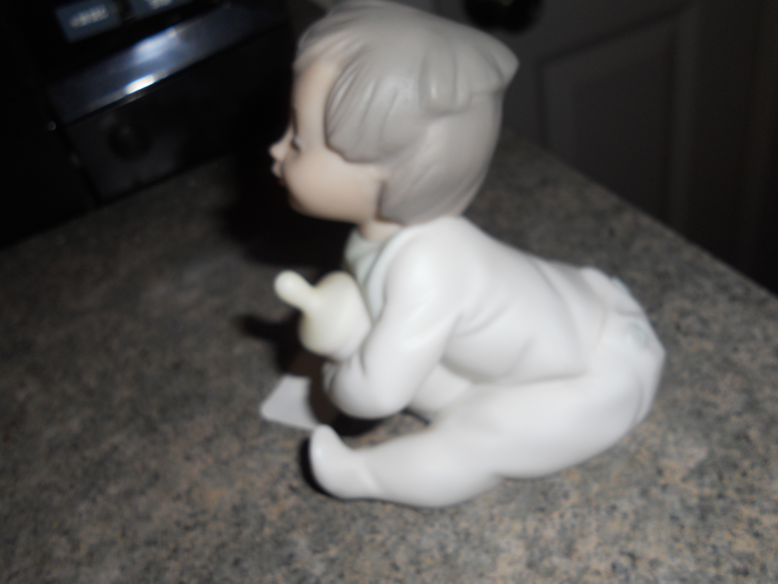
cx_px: 389
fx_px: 719
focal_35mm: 32
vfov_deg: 44.2
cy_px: 292
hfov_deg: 56.8
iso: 80
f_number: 8.8
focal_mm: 5.8
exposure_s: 1/25
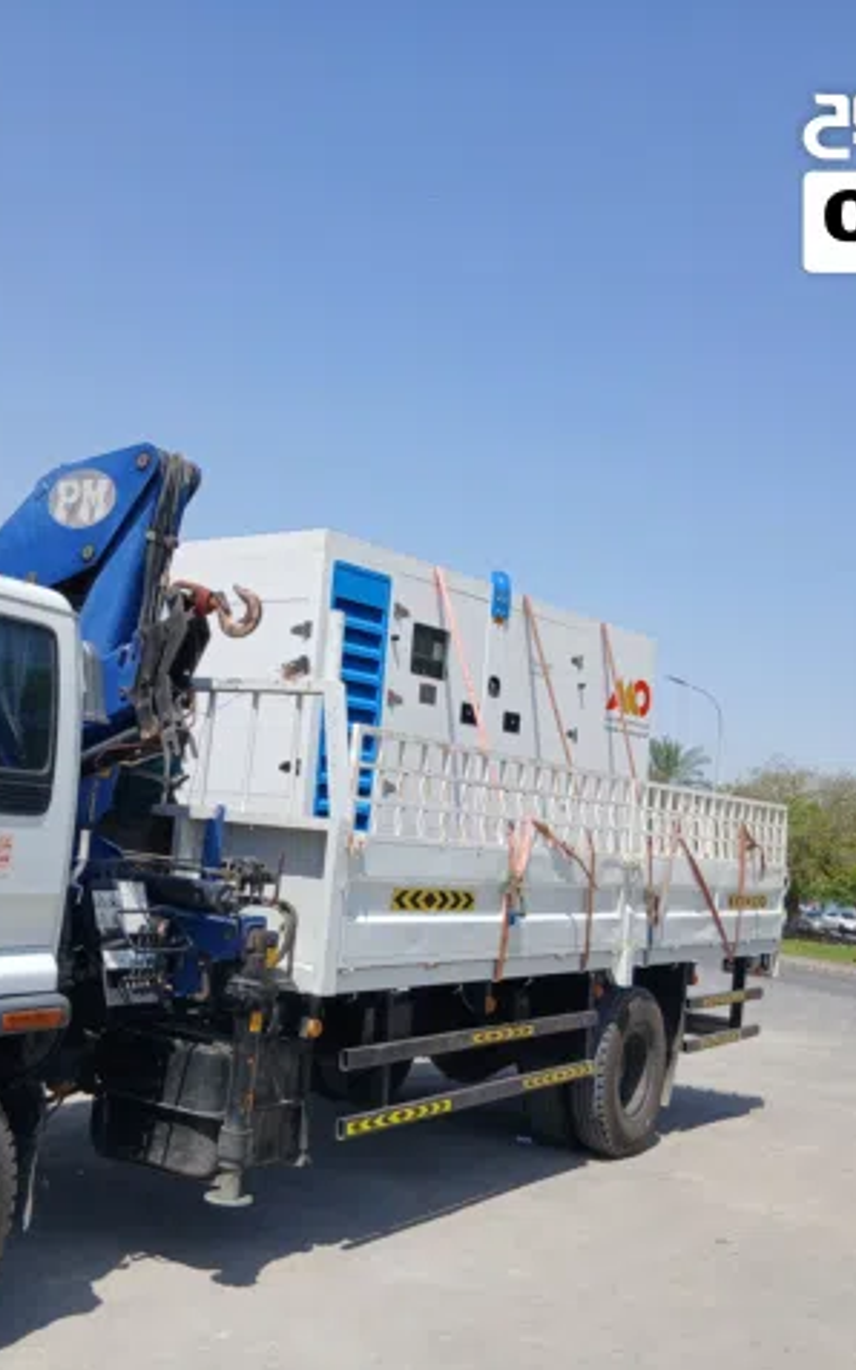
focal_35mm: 37
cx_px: 371
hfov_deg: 34.4
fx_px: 1381
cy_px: 686
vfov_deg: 52.8
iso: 20
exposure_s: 1/682
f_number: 1.8
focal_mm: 3.98
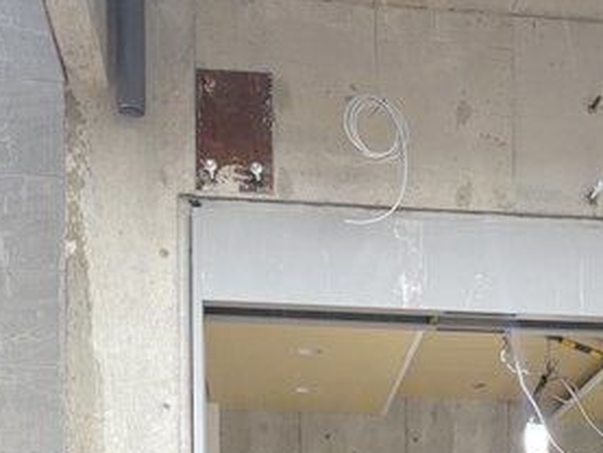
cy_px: 647
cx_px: 492
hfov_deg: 25.5
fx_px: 1307
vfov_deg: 17.9
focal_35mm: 75
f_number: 1.6
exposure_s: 1/120
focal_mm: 5.96
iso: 125
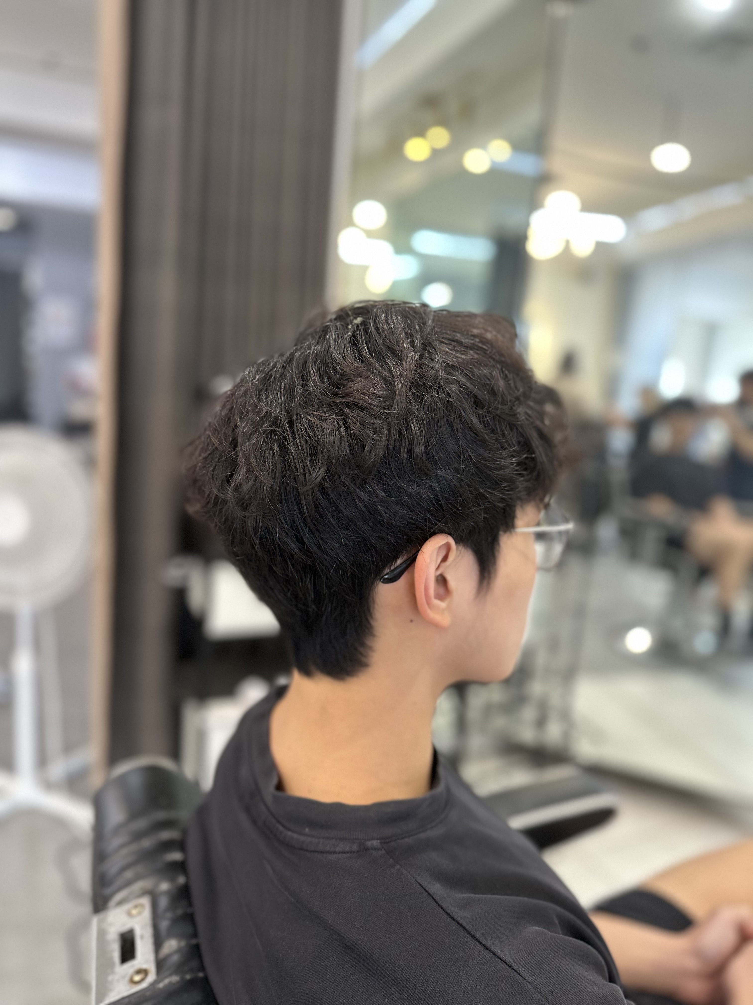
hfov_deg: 56.8
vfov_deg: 71.6
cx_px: 376
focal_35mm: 24
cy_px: 502
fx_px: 696
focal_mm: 6.86
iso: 400
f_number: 1.78
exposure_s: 1/60
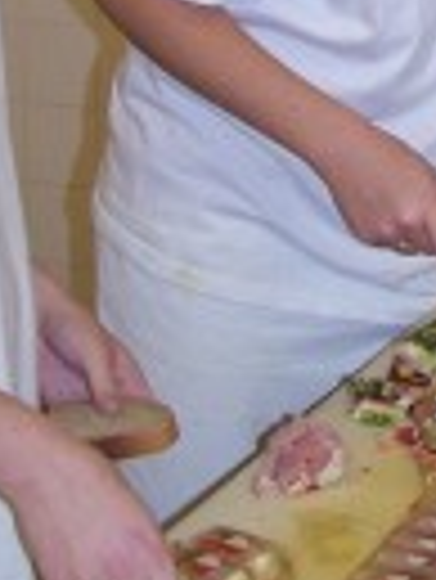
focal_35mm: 141
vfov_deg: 13.6
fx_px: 2364
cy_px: -108
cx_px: 467
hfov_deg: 10.4
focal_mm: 6.3
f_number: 2.8
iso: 140
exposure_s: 1/60
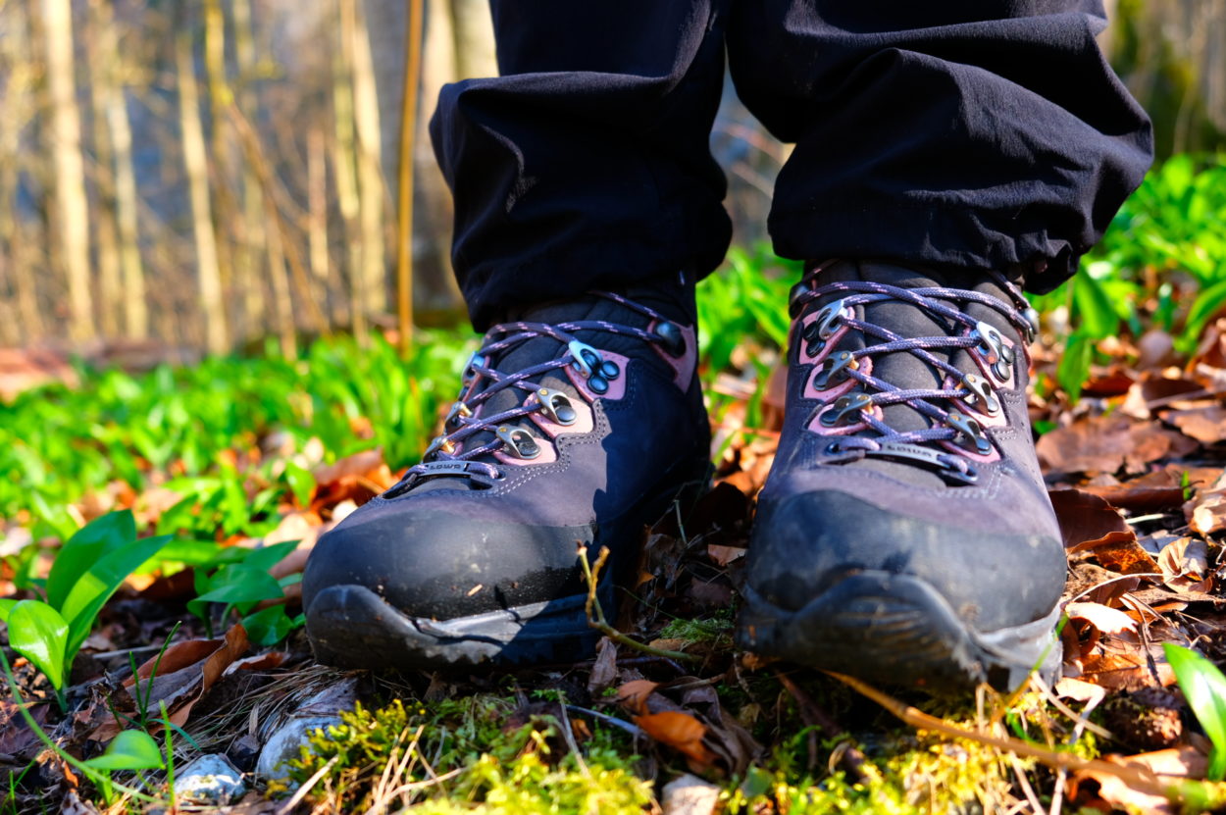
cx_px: 613
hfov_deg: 63.7
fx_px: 987
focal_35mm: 29
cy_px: 408
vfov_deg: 44.9
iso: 200
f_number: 3.2
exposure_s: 1/125
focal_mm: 19.6
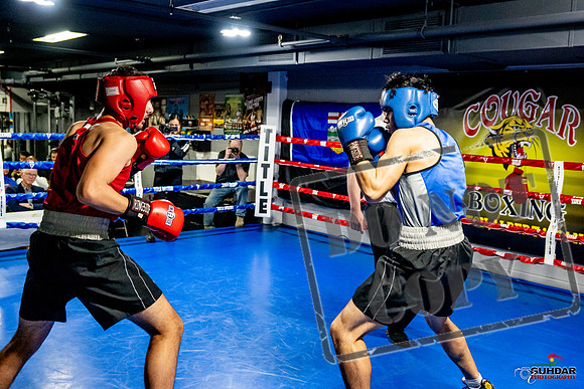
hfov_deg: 55.8
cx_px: 292
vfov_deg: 38.9
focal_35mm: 34
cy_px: 194
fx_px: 552
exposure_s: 1/800
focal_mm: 23
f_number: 2.8
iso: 5000
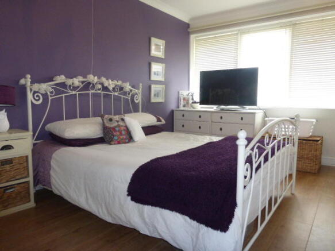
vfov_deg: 56.8
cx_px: 168
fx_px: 232
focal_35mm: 24
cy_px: 126
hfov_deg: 71.6
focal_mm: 4.3
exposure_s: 1/60
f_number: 3.3
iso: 400
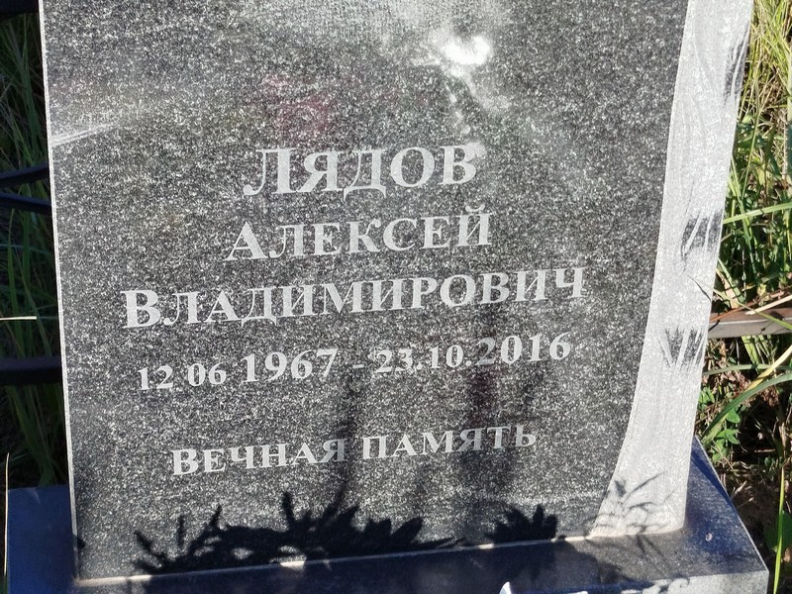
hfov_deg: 61.7
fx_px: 664
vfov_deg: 48.2
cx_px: 396
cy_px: 297
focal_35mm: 29
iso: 50
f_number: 1.7
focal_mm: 5.31
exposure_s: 1/332
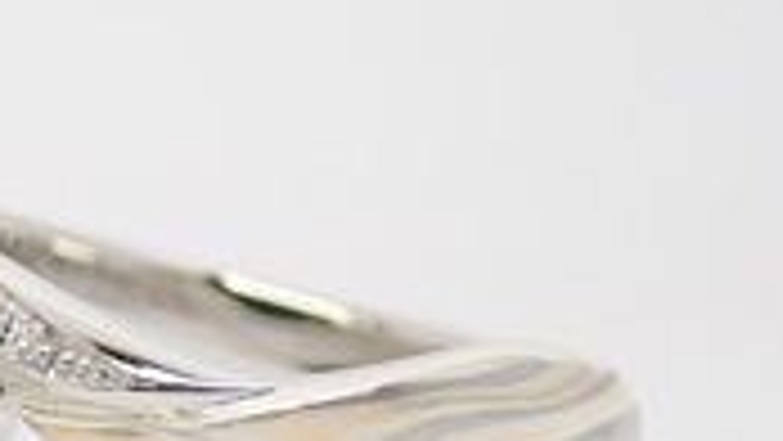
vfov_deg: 5.6
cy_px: 394
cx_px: -117
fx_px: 4507
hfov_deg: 9.8
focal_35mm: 217
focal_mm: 13.65
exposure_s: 1/100
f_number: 4.1
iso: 200
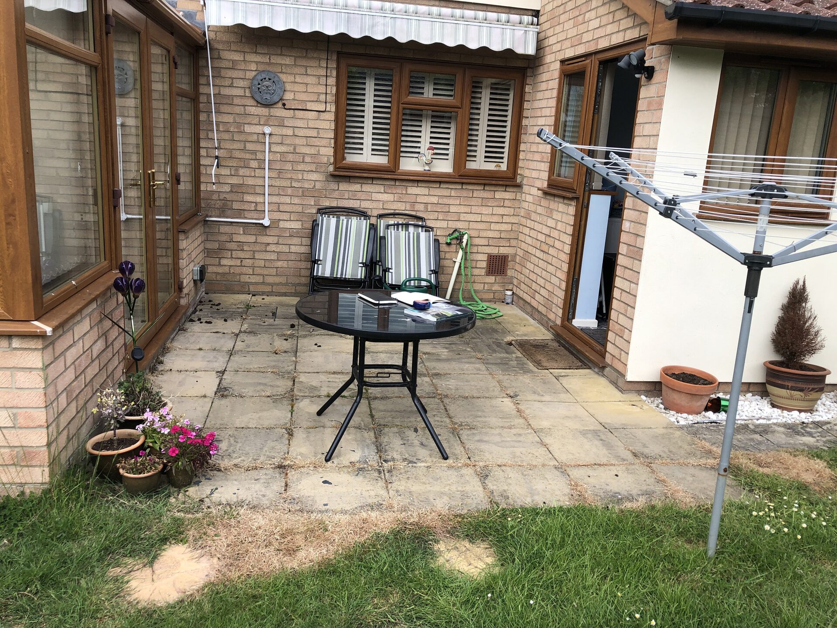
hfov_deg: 63.4
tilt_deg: -13.7
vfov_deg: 49.7
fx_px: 677
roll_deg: -3.7
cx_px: 418
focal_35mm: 28
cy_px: 314
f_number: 1.8
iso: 20
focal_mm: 3.99
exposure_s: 1/363
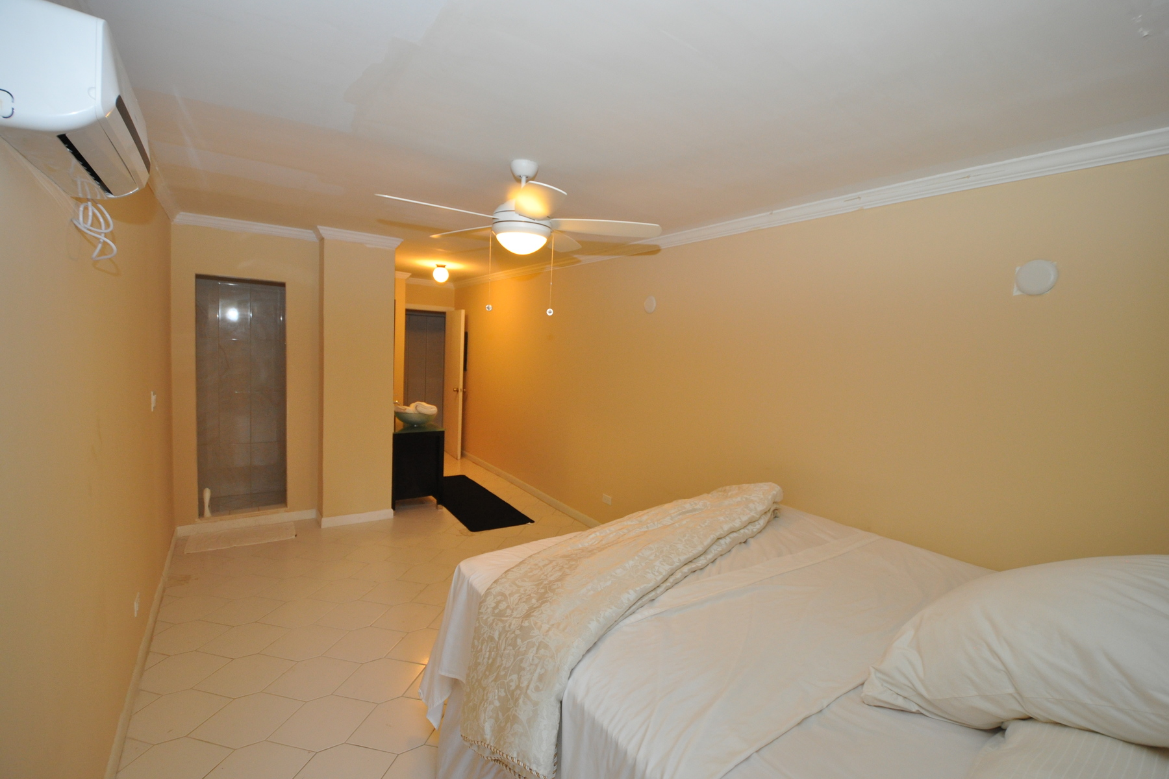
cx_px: 584
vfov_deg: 77.3
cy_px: 390
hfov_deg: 100.4
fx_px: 487
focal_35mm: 15
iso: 800
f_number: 4
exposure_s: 1/60
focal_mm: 10
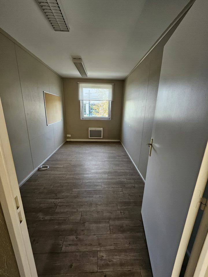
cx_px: 104
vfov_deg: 106.2
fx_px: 104
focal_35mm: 13
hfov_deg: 89.9
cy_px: 138
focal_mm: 1.74
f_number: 2.2
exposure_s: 1/50
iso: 80
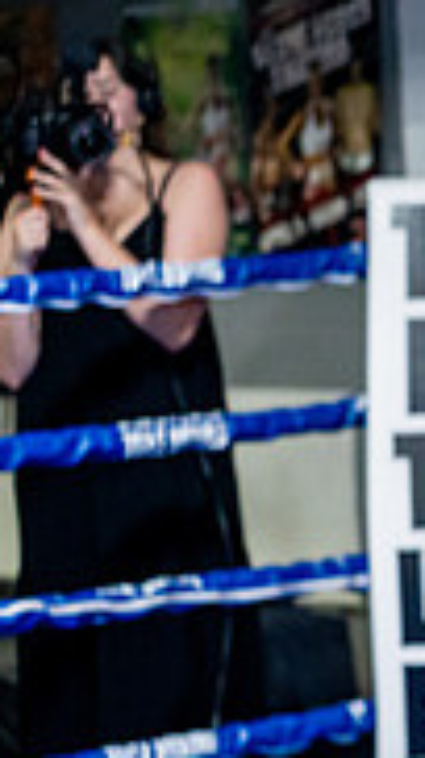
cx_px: 1112
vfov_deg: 11.5
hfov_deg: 6.1
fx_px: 3757
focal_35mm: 187
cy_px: 602
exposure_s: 1/1000
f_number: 2
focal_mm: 56
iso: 5000
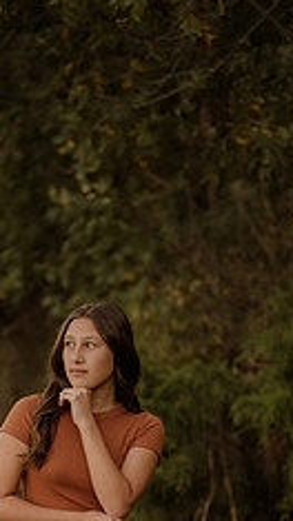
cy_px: 494
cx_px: 137
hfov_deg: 12.1
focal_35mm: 100
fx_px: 1383
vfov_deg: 20.8
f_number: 2
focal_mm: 50
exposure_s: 1/640
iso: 250
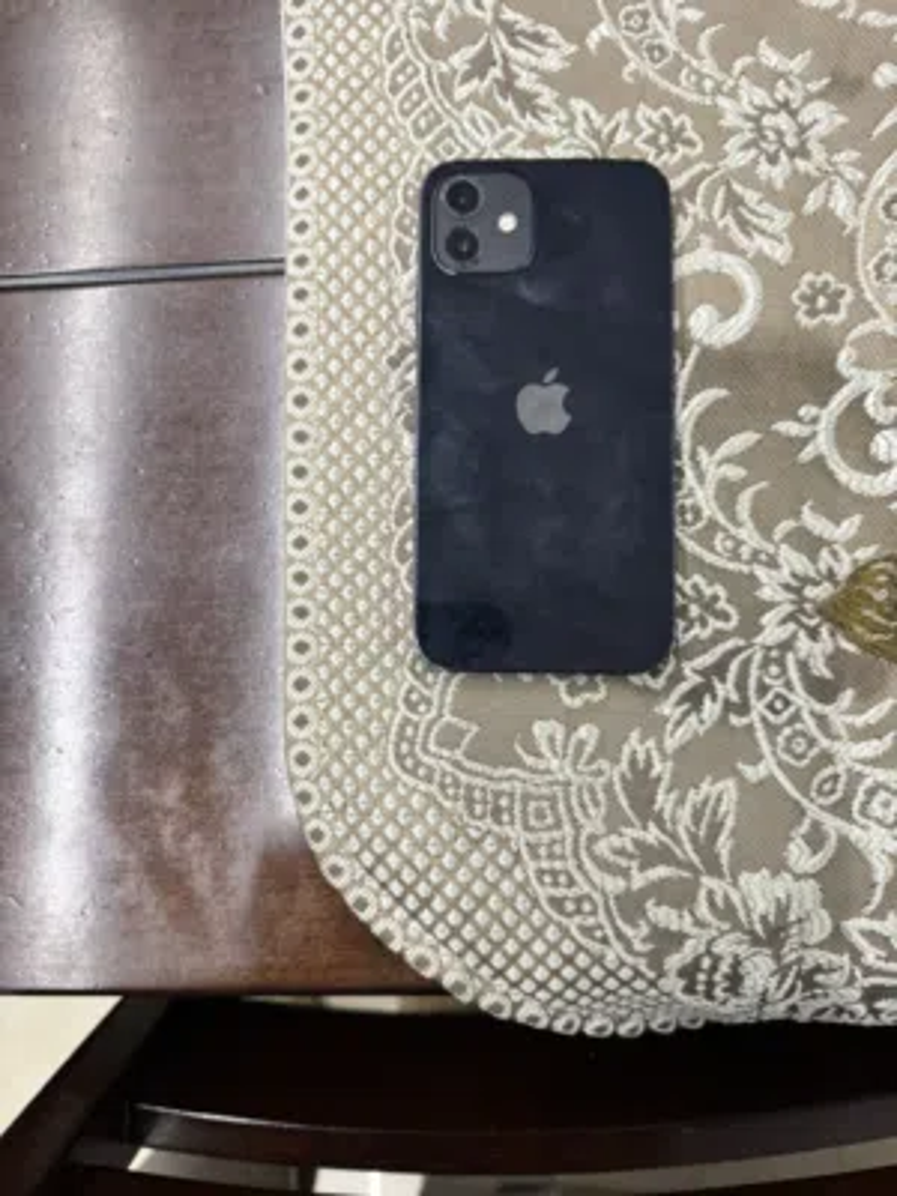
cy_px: 598
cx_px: 448
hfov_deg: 56.8
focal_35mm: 24
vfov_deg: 71.6
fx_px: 829
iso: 125
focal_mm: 6.76
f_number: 1.78
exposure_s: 1/100
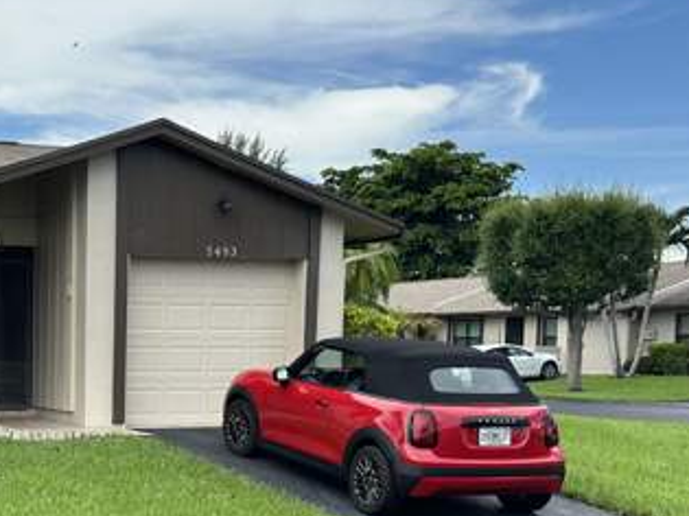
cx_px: 22
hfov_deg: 29.8
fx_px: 1214
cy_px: 455
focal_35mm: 61
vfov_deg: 23.4
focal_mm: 6.86
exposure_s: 1/2410
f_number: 1.78
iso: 80
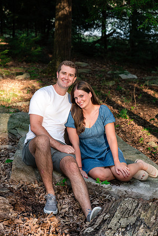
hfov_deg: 15.9
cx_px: 79
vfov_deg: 23.6
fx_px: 566
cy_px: 118
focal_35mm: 86
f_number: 5.6
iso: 1000
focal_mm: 85
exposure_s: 1/250
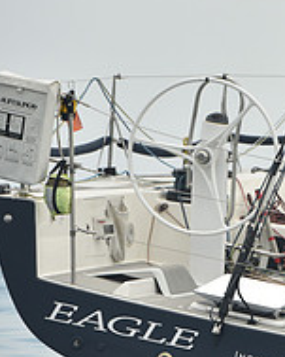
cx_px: 466
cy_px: 126
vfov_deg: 3.6
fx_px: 5635
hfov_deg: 2.9
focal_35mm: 534
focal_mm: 185
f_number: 5.6
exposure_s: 1/640
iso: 250
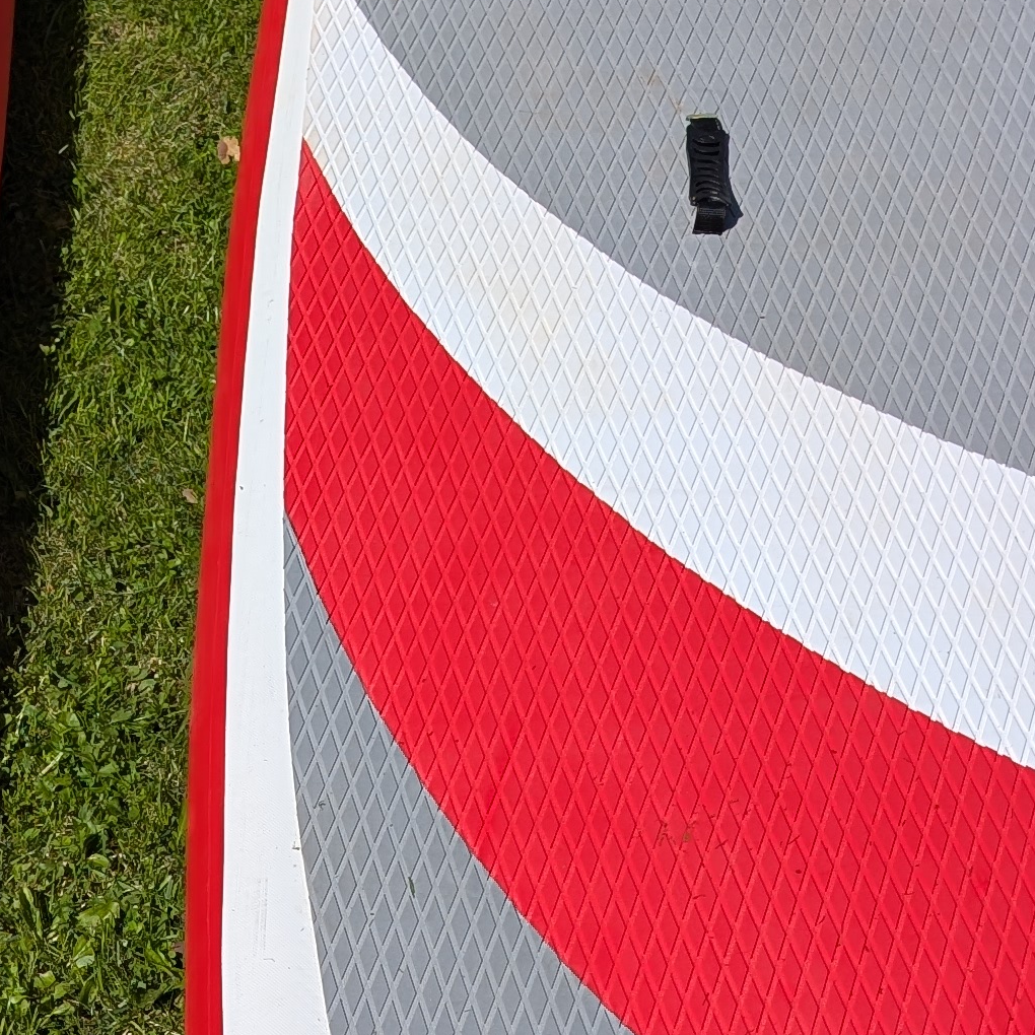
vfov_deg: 20.0
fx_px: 2875
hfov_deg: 19.7
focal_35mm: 85
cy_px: 935
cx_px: -34
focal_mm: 6.9
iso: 21
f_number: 1.68
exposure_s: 1/2174
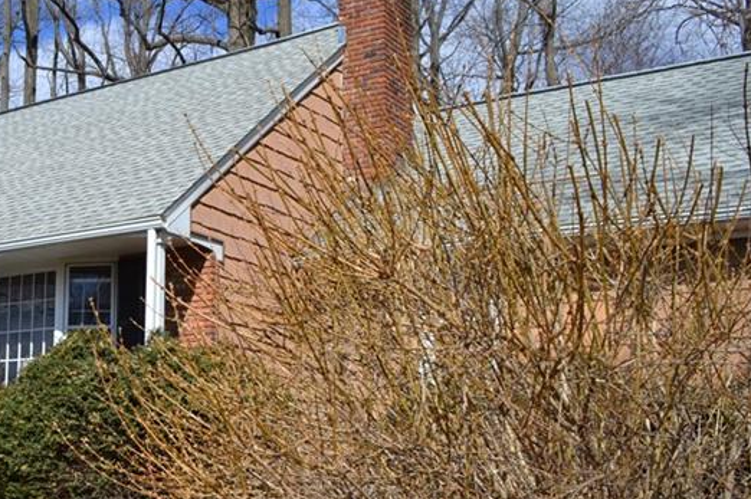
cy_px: 361
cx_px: 27
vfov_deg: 25.2
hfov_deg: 34.6
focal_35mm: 53
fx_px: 1105
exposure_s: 1/250
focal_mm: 18
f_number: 8
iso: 100
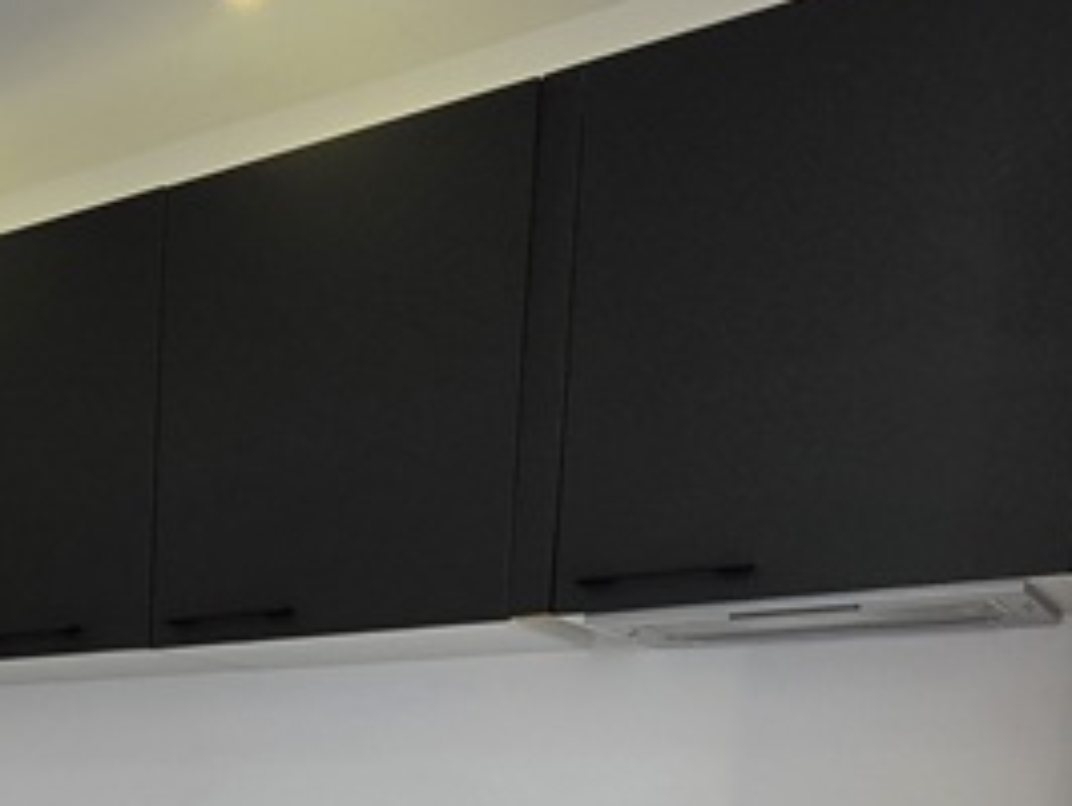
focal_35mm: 50
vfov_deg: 25.2
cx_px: -48
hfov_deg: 34.1
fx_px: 1550
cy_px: 1048
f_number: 1.9
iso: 64
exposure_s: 1/120
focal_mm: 2.2
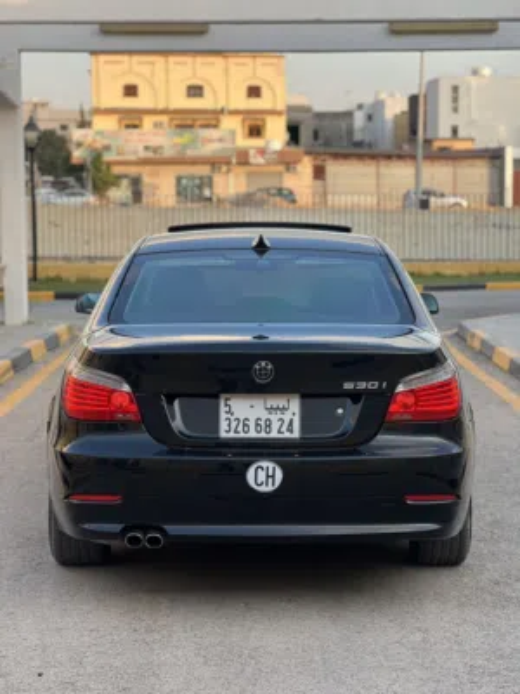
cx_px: 260
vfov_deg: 25.3
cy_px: 347
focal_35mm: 77
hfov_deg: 19.1
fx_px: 1542
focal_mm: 9
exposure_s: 1/121
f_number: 2.8
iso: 32
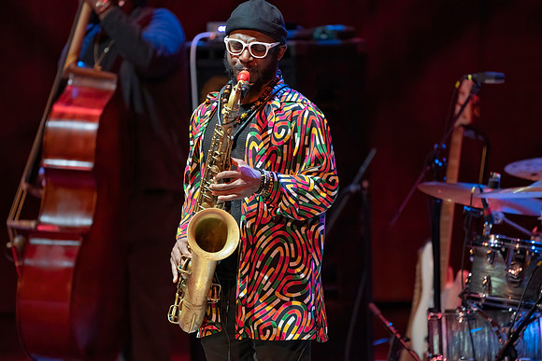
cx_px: 271
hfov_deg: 5.3
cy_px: 180
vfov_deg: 3.5
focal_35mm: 391
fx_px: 5888
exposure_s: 1/320
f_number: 5.6
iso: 5000
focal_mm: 391
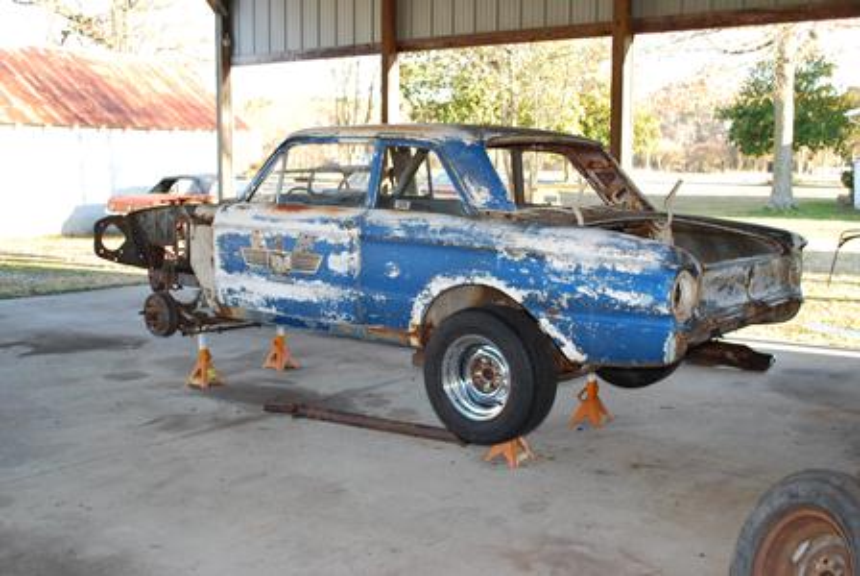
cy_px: 288
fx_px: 933
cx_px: 430
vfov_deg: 34.3
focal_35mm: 39
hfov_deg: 49.5
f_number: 4.2
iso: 220
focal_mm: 26
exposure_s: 1/60
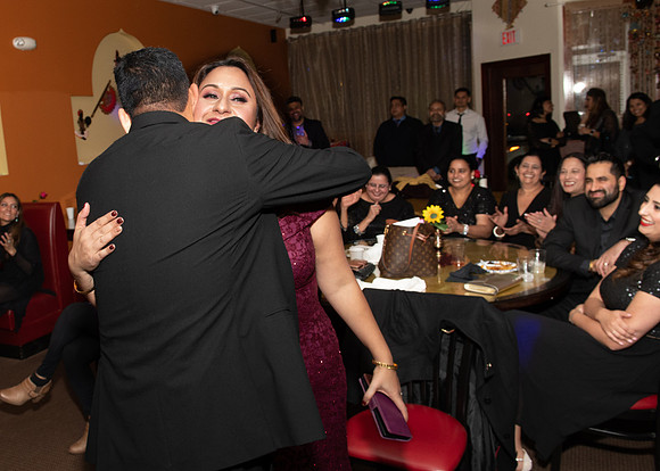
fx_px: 592
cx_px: 242
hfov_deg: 57.5
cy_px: 206
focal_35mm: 32
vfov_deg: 43.3
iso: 500
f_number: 6.3
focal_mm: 17
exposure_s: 1/250
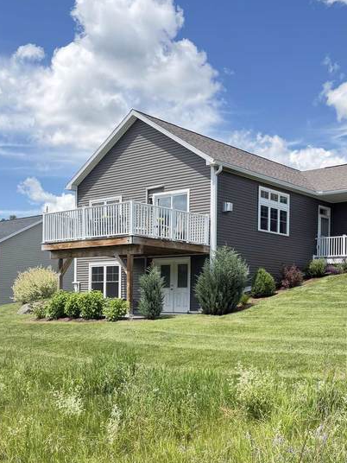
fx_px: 575
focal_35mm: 43
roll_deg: -1.0
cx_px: 244
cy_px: 301
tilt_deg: -0.1
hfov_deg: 33.2
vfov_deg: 43.4
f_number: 1.78
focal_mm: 6.76
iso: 100
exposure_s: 1/1689
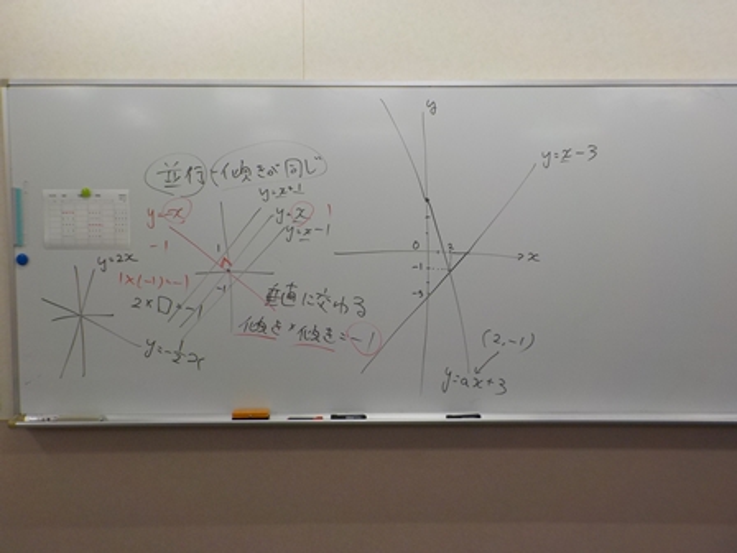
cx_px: 368
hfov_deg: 60.0
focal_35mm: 30
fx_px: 639
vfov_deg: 46.8
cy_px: 276
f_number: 3.3
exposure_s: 1/100
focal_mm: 4.1
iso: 125
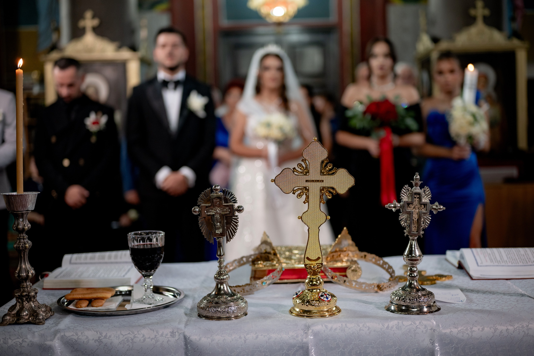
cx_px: 267
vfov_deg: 27.0
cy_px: 178
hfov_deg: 39.6
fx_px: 742
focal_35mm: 50
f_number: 2
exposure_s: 1/200
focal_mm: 50
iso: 800
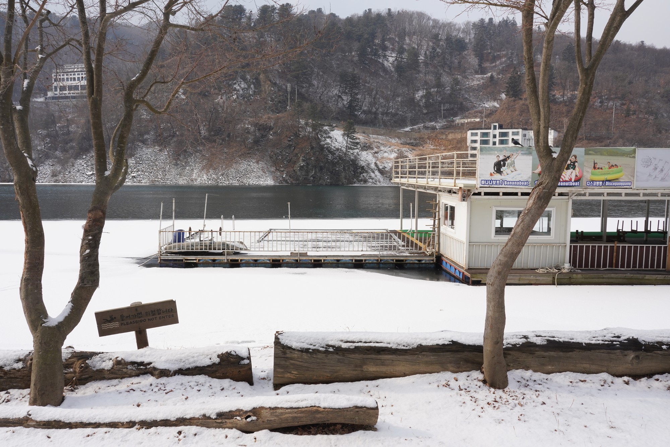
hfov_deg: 63.7
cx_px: 335
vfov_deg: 45.0
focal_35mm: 29
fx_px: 540
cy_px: 224
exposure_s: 1/100
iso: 320
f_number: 22
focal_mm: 29
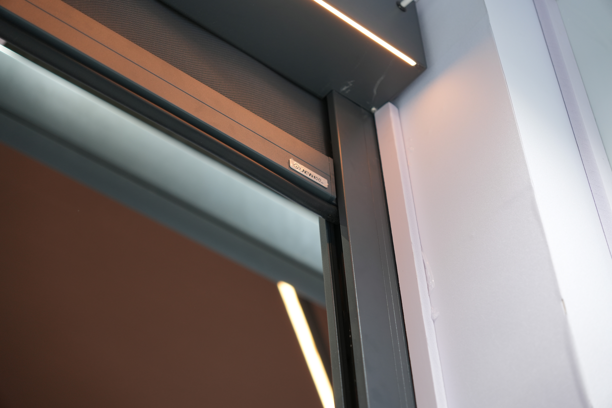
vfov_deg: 18.2
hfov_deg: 27.0
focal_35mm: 75
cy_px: 204
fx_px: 1275
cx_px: 306
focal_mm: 50
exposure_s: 1/160
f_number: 2.8
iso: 200
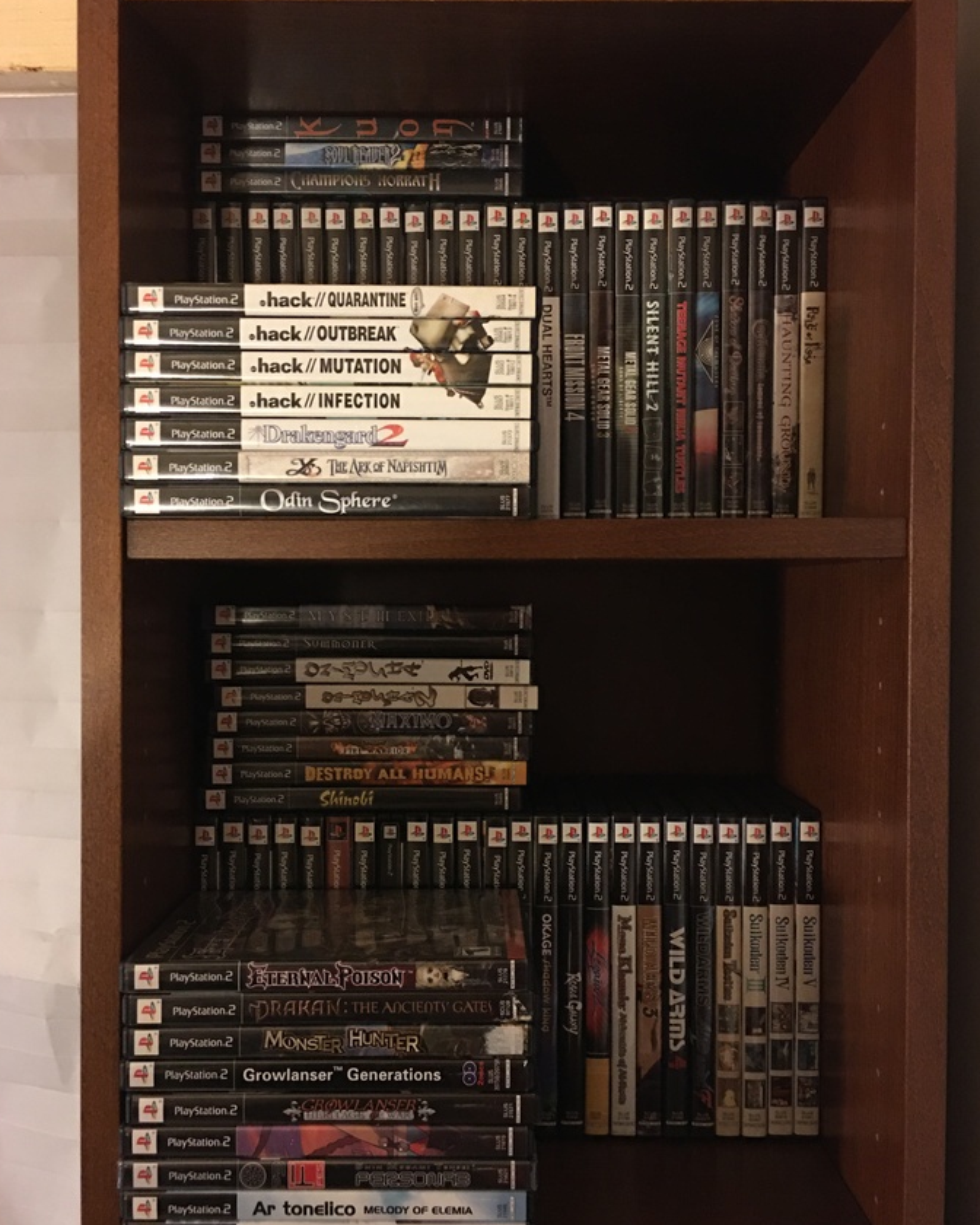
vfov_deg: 57.2
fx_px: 1124
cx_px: 481
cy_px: 627
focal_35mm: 31
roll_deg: -0.3
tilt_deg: -1.2
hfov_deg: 47.1
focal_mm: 4.15
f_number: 2.2
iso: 100
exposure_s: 1/4
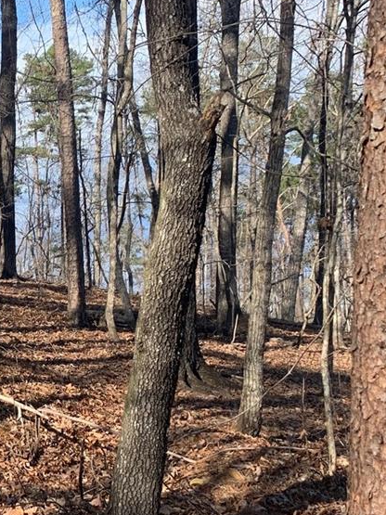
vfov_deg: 26.5
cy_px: 417
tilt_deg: +1.6
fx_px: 1071
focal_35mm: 72
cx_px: -57
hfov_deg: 19.4
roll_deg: +3.7
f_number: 1.8
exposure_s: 1/616
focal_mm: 4.25
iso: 25
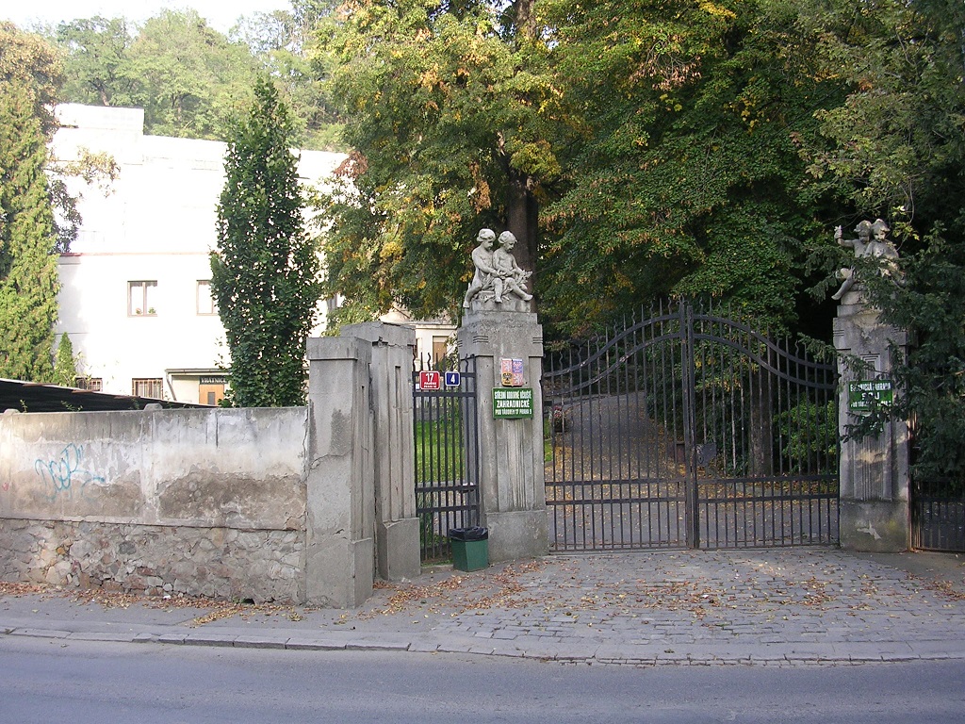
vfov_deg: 37.7
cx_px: 482
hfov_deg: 49.0
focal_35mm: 38
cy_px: 362
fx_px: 1059
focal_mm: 5.8
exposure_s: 1/117
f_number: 2.8
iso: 50
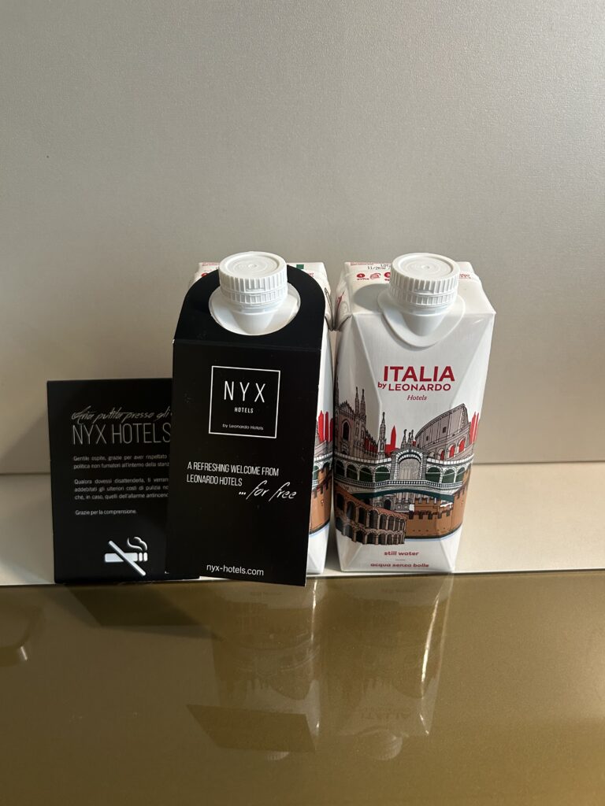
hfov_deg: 53.1
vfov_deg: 67.3
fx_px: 606
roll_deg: +0.1
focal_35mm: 26
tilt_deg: -29.4
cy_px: 403
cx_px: 302
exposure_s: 1/50
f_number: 1.5
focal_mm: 5.7
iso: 200
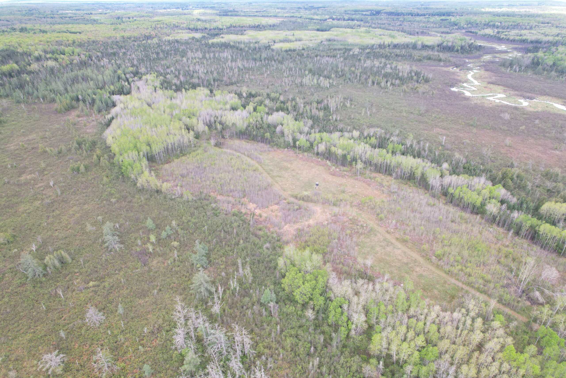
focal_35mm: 22
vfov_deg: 57.2
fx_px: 346
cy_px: 189
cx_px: 283
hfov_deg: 78.6
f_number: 2.8
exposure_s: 1/15
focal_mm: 8.38
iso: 300
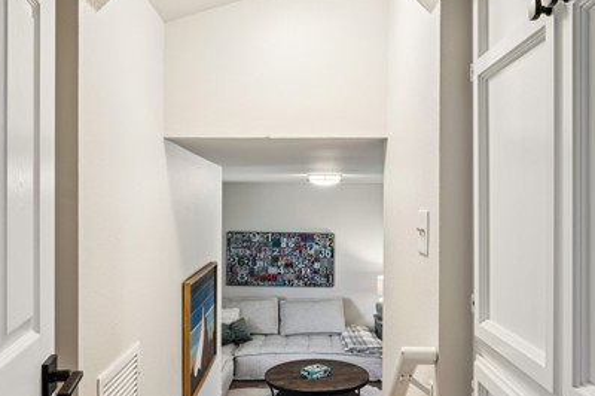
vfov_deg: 39.4
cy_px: 211
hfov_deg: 56.6
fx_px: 552
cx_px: 311
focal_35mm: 33
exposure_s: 1/1.25
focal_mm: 20.9
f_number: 13
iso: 100
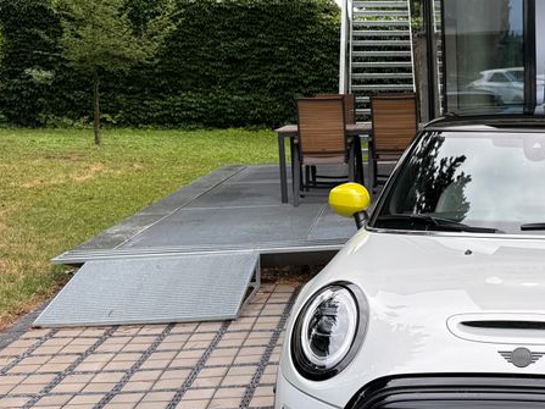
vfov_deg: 26.5
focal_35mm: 55
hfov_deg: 32.4
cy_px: 177
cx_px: 533
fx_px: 866
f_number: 1.78
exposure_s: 1/849
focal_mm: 6.76
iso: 80
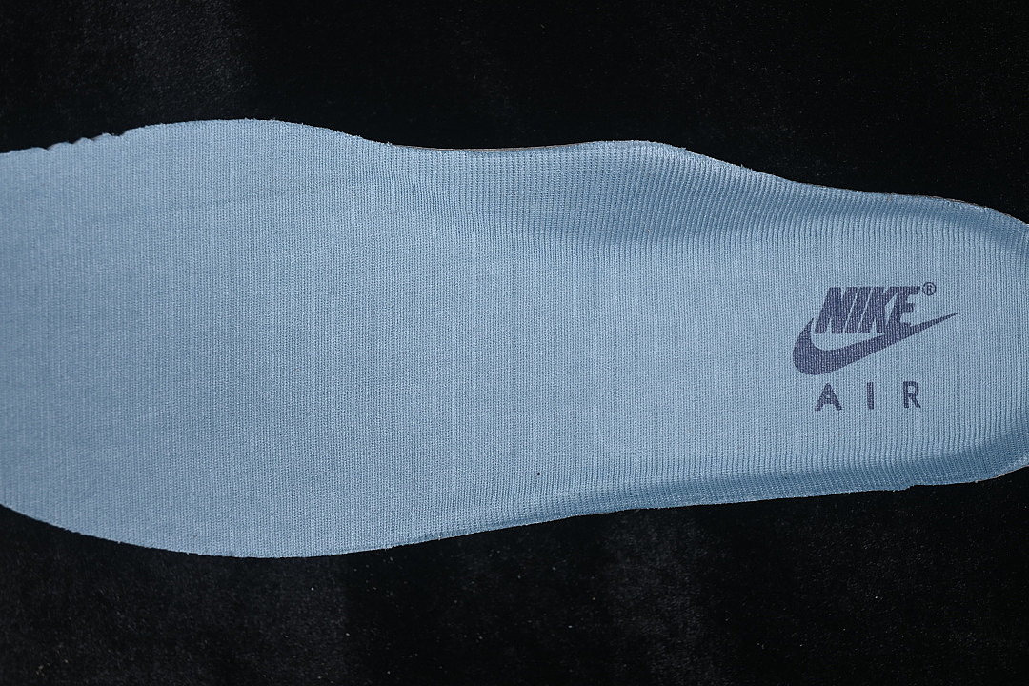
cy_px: 343
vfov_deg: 18.2
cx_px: 514
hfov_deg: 27.0
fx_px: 2144
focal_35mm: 75
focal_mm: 50
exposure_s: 1/60
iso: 160
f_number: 7.1
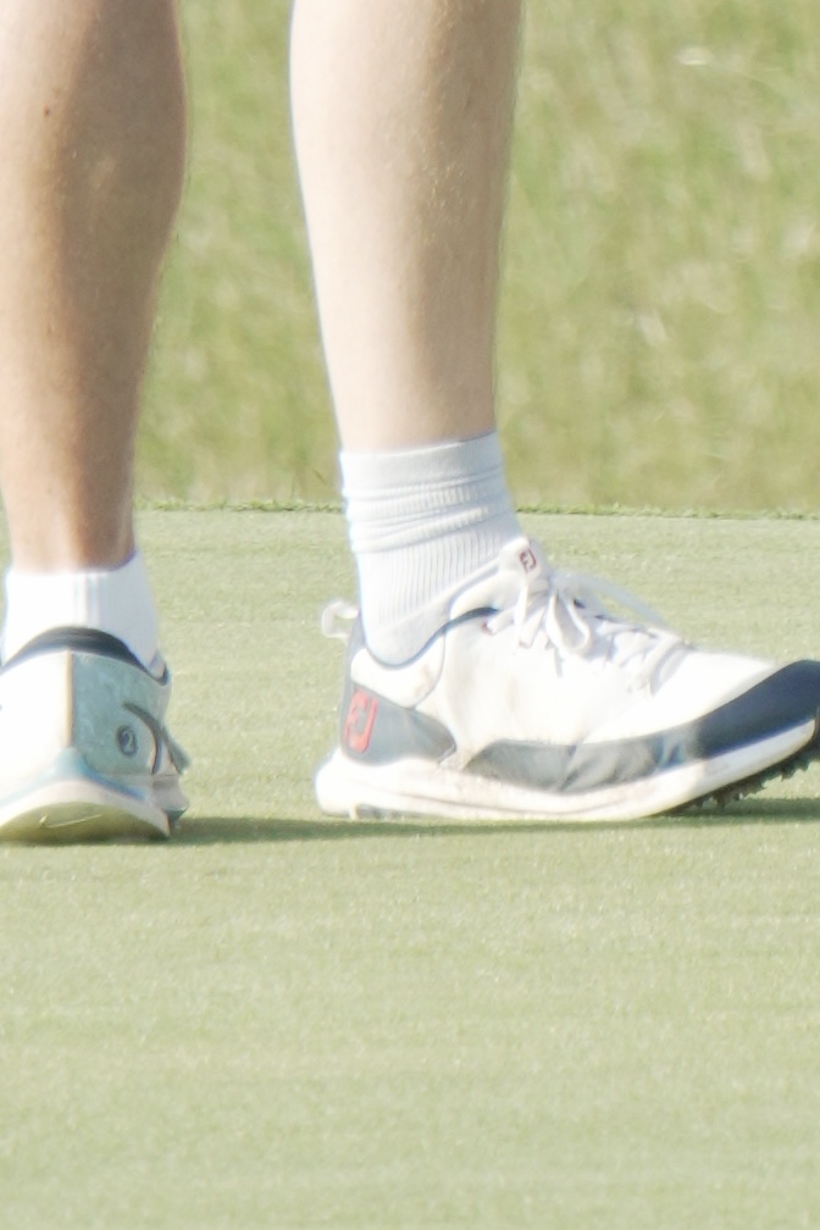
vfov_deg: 1.7
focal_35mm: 1238
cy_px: -1525
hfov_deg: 1.1
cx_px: 377
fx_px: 42311
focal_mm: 167
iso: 250
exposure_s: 1/320
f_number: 6.3
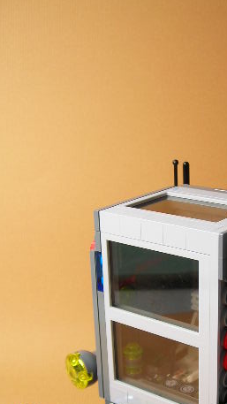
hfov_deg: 20.5
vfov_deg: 35.6
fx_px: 621
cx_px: 176
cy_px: 275
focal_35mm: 58
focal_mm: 6.3
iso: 50
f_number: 3.2
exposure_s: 1/31.8
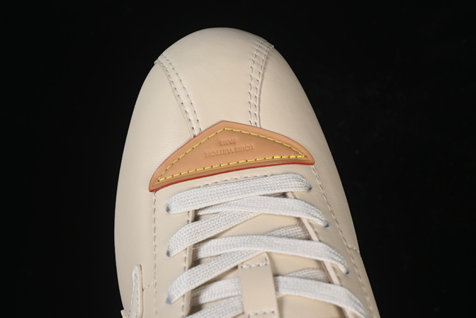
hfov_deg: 27.0
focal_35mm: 75
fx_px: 992
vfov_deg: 18.2
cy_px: 159
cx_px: 238
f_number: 7.1
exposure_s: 1/80
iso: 160
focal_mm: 50
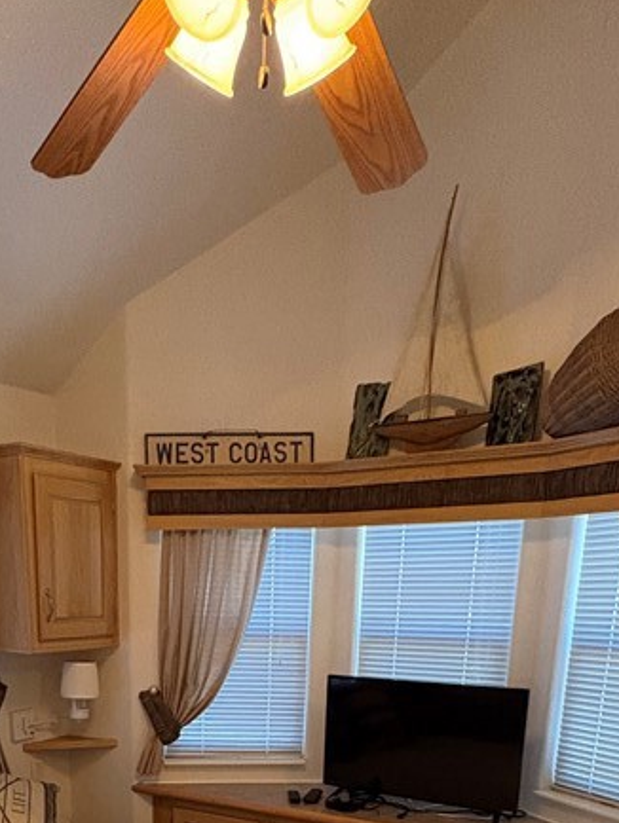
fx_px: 786
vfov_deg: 47.4
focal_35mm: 33
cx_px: 199
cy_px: 796
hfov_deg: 42.3
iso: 800
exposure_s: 1/60
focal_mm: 2.22
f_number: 2.2
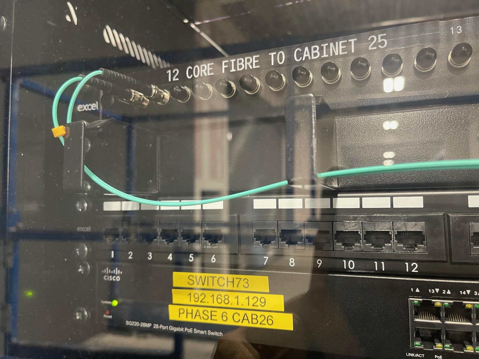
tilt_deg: +1.4
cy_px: 180
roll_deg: +0.6
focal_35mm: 26
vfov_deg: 53.1
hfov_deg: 67.3
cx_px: 240
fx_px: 360
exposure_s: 1/59
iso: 500
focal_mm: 5.1
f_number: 1.6
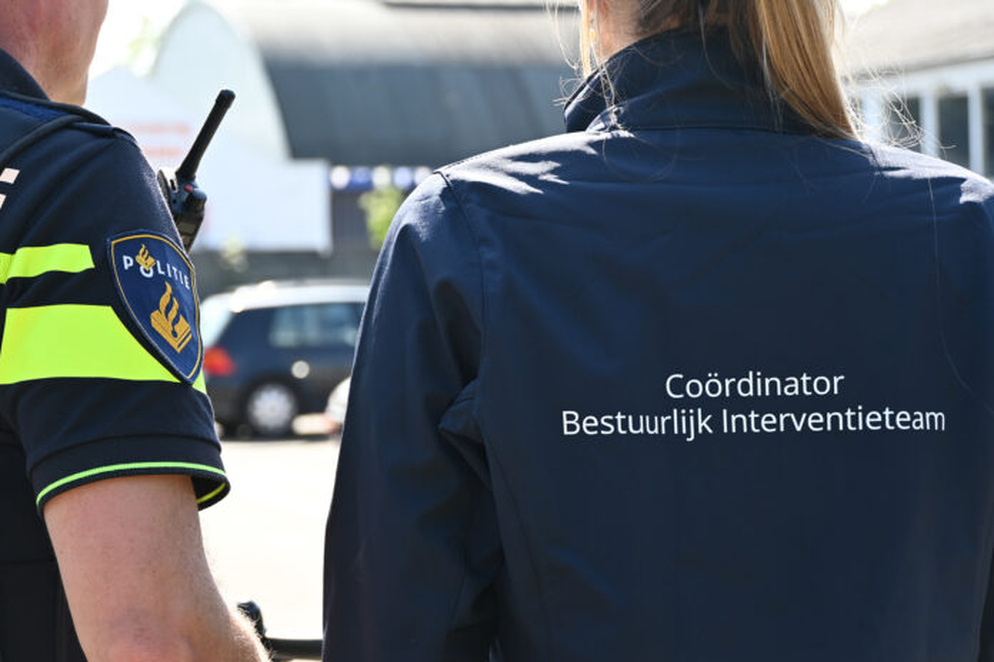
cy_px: 331
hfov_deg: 22.6
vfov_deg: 15.2
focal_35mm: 90
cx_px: 497
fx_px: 2485
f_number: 5
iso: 220
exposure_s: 1/250
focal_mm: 60
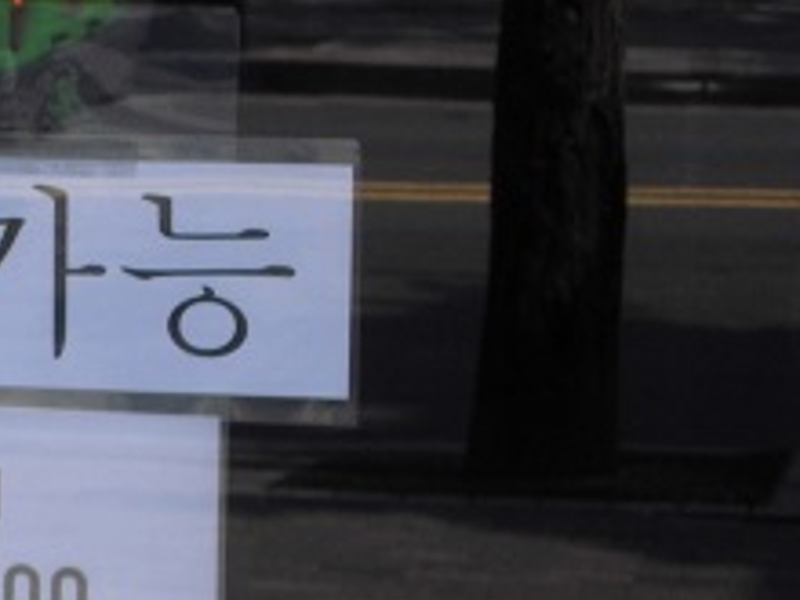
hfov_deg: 9.8
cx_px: -96
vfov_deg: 7.4
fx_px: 4622
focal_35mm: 200
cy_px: 540
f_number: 6.3
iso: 100
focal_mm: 15.4
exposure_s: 1/100
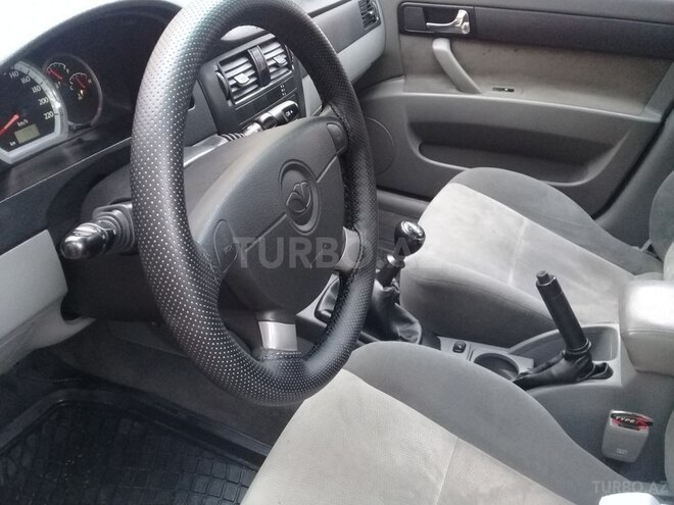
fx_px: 604
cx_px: 337
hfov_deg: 58.4
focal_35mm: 31
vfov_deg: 45.4
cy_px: 252
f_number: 2.2
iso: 200
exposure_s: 1/30
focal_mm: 3.3
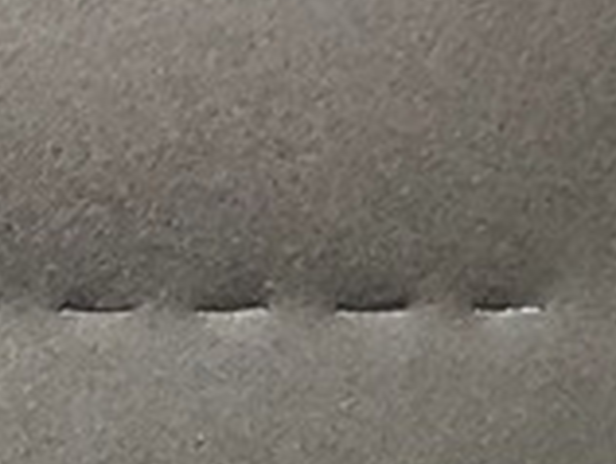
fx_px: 3226
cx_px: -1037
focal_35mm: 181
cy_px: 1170
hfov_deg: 9.3
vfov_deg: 7.6
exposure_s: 1/17
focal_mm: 3.99
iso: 40
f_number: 1.8
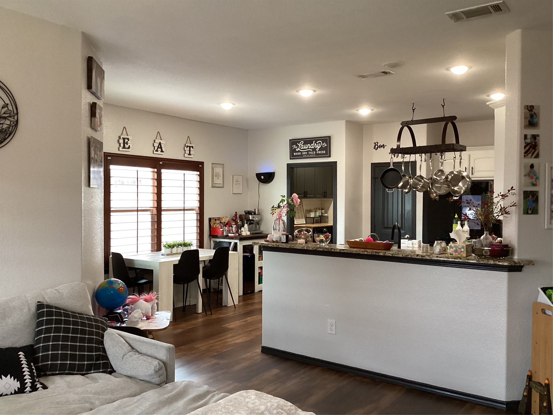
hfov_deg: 58.4
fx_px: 495
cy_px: 208
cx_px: 276
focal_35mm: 31
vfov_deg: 45.4
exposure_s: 1/60
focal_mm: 3.3
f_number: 2.4
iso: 250
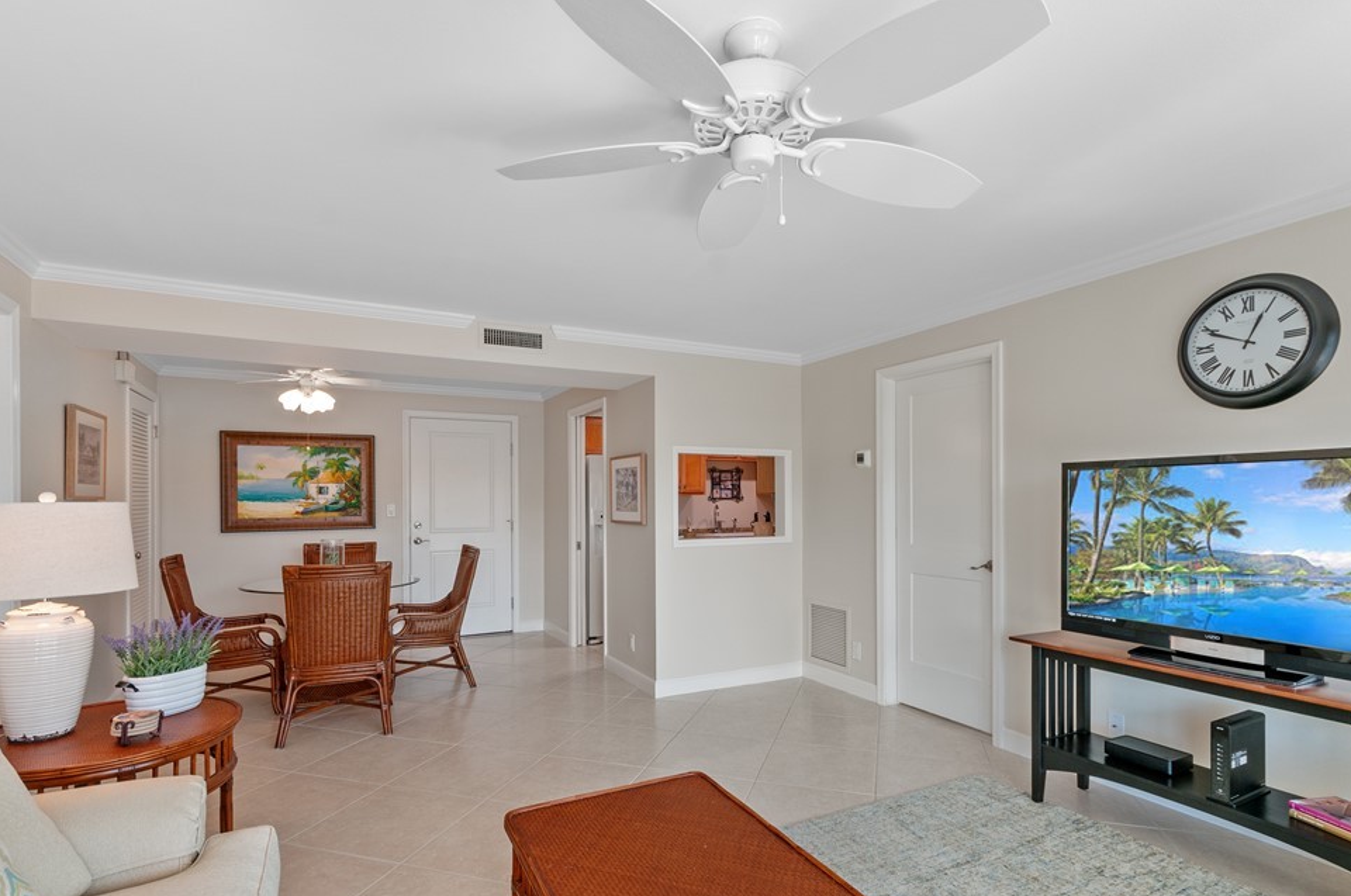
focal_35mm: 17
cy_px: 473
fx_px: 637
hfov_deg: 93.4
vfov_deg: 70.2
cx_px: 674
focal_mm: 10
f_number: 8
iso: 200
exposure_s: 1/5
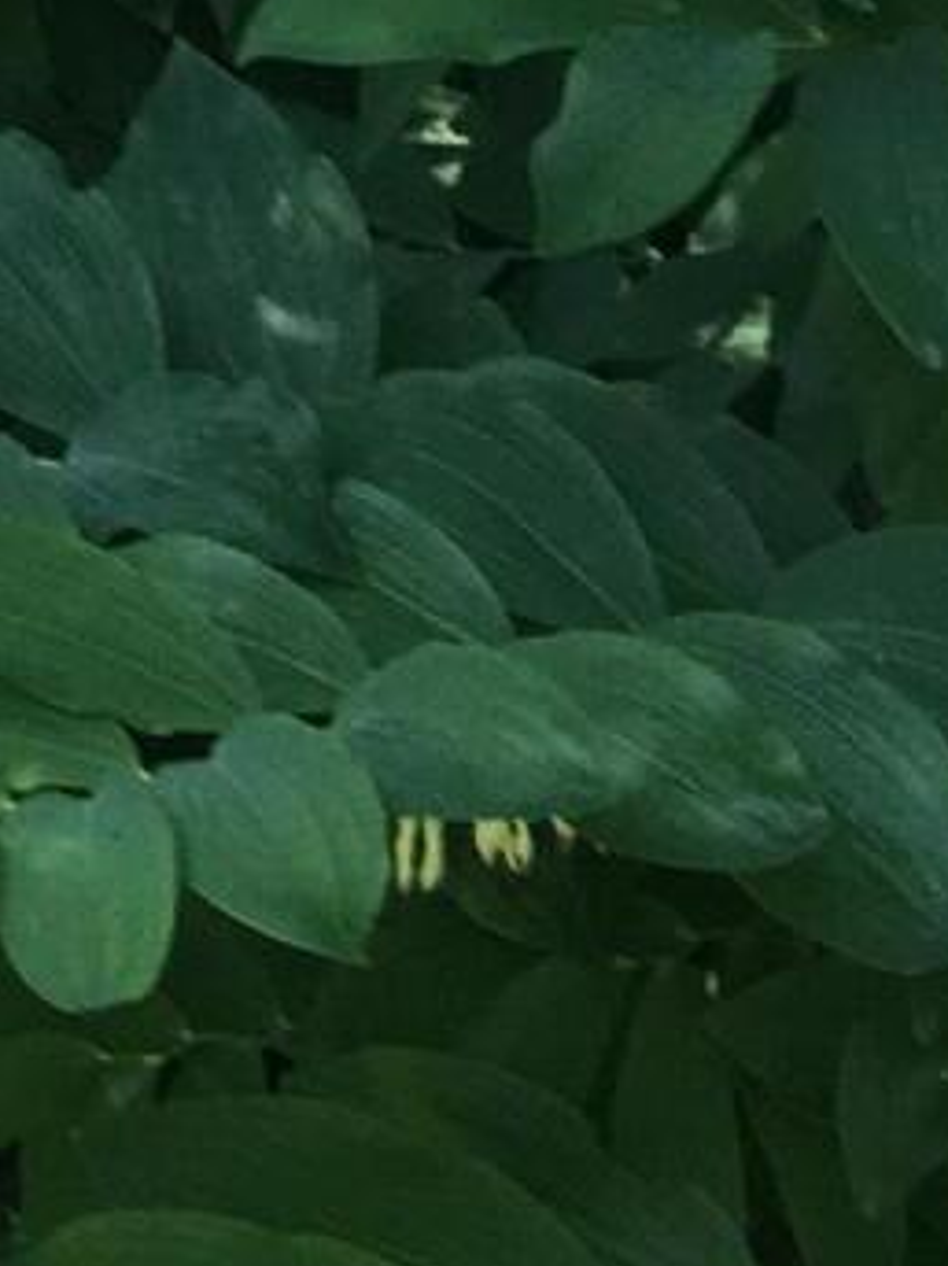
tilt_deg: -8.9
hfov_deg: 8.2
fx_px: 6175
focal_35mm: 169
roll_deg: +1.3
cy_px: -2071
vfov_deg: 9.8
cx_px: -1191
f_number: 2.2
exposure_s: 1/120
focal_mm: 4.15
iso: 32
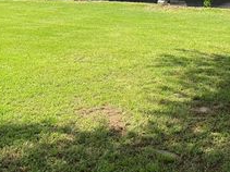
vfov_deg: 25.1
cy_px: 27
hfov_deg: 33.1
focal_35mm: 57
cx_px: 172
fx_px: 379
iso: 80
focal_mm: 6.76
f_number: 1.78
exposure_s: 1/2232
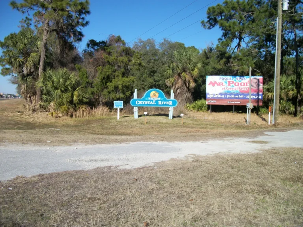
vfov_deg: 44.2
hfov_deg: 56.8
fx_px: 280
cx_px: 152
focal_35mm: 32
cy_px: 114
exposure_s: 1/200
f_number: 8.8
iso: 80
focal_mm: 5.7
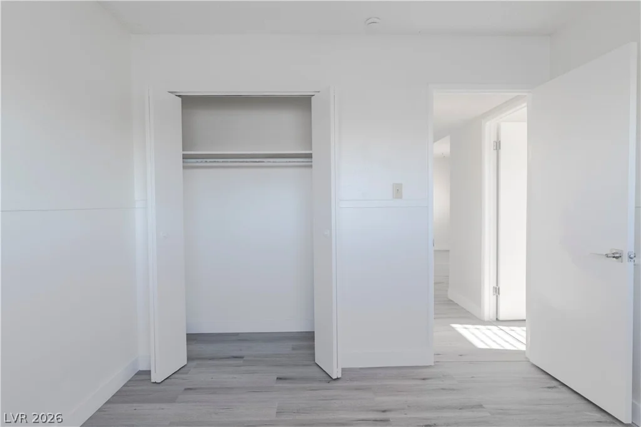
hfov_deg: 84.0
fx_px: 356
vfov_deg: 61.9
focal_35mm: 20
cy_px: 214
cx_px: 320
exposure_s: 1/50
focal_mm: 20
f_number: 8
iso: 640
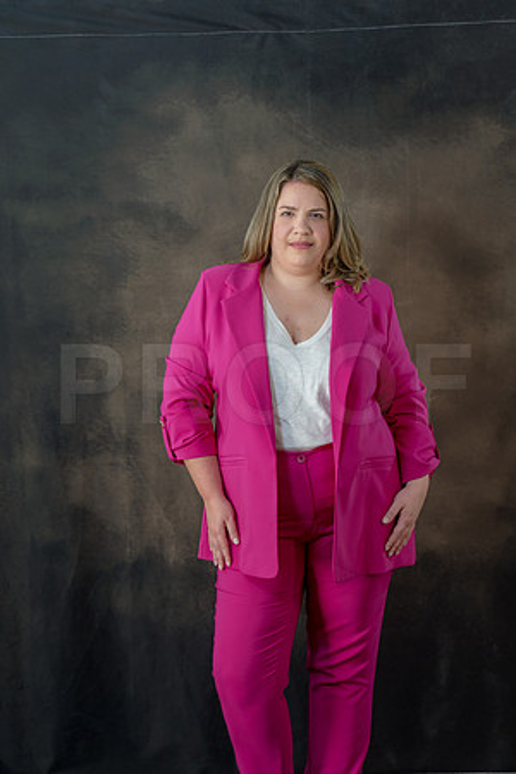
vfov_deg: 19.6
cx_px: 258
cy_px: 387
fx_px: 2236
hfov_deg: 13.2
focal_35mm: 104
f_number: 4.5
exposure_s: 1/100
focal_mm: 104
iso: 400
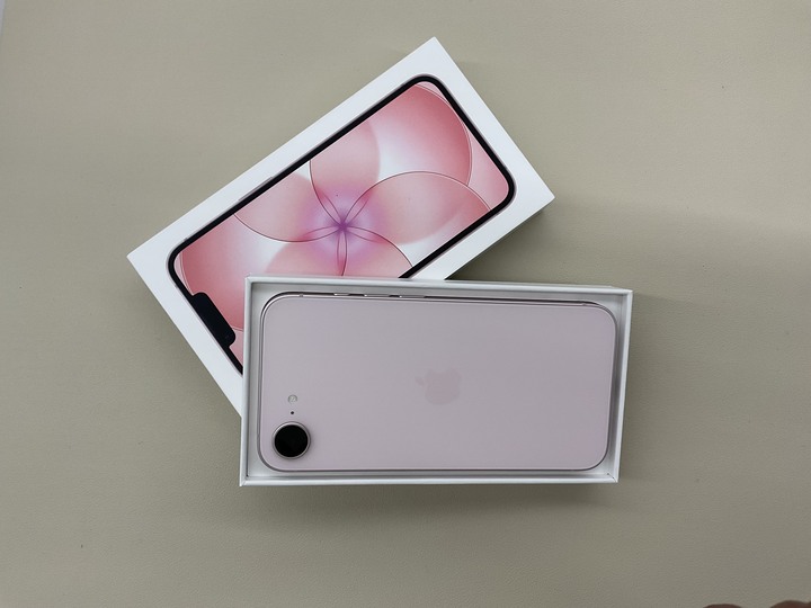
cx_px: 406
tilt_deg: -85.5
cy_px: 304
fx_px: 679
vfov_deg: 48.2
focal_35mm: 29
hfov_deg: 61.7
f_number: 1.8
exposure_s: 1/100
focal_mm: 3
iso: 32
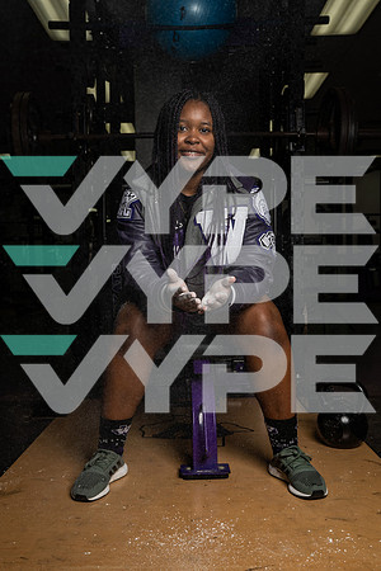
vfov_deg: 54.4
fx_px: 556
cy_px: 286
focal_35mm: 35
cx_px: 190
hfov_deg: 37.9
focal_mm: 35
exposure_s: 1/250
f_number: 7.1
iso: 250
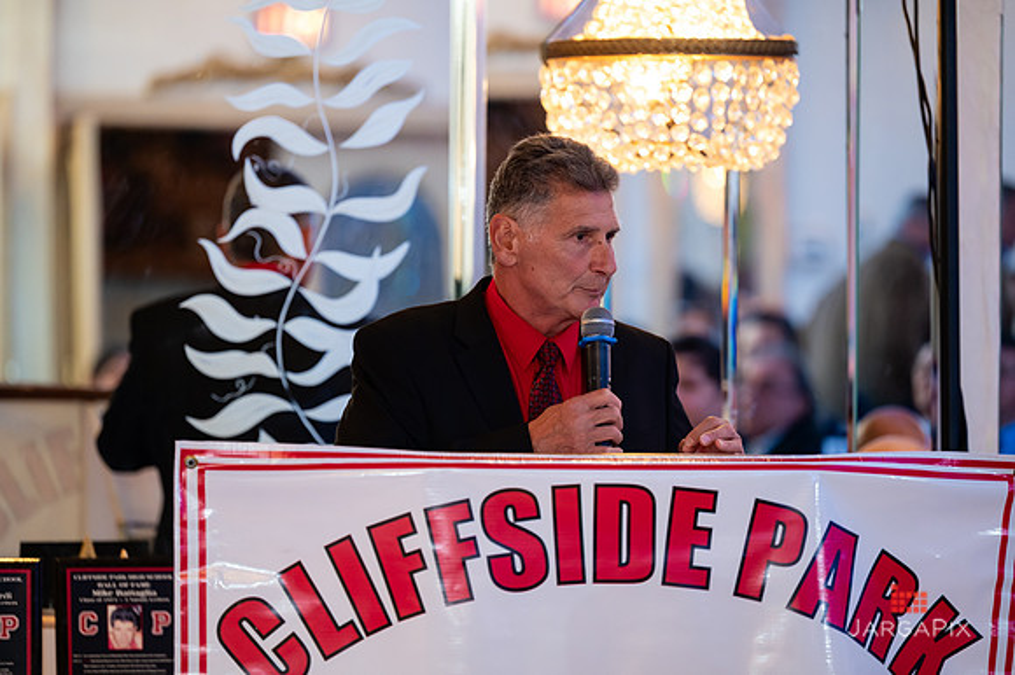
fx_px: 5278
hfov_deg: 11.0
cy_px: 341
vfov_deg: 7.3
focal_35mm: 187
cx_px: 499
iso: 1600
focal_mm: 180
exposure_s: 1/200
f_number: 3.2
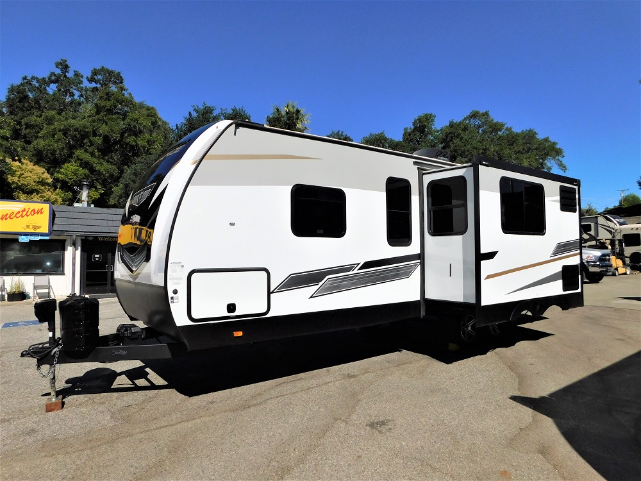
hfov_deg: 73.9
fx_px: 426
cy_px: 240
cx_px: 320
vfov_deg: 58.9
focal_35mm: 23
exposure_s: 1/1000
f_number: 6
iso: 125
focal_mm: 4
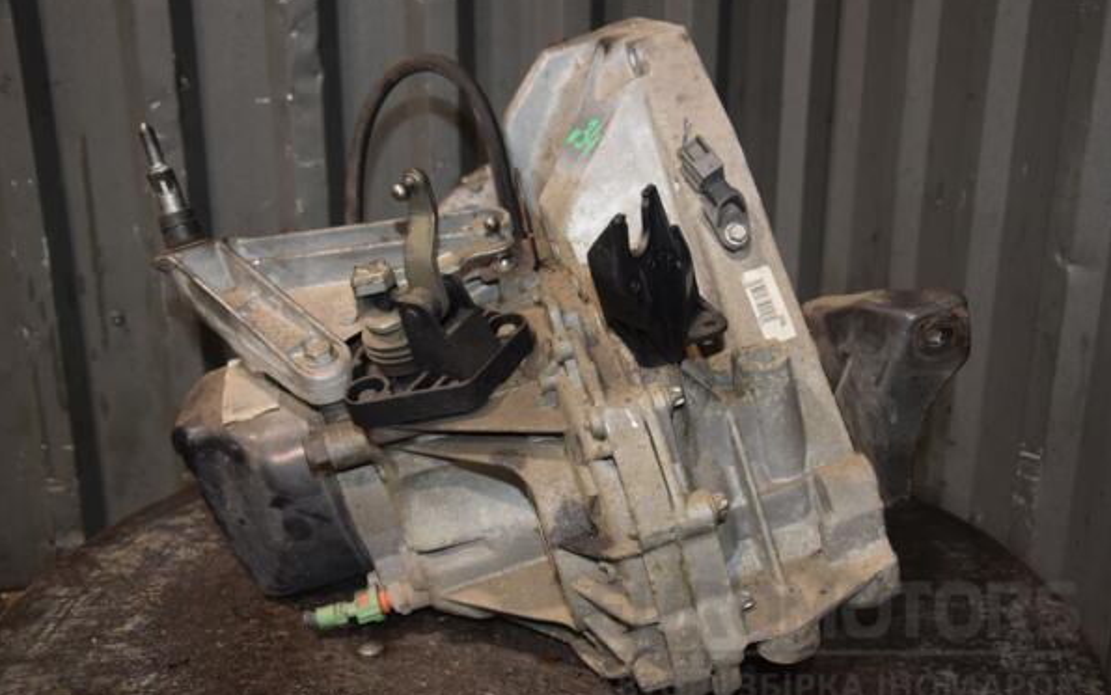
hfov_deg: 49.3
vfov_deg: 32.0
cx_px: 556
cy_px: 361
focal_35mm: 40
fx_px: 1212
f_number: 5
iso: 800
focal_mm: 26
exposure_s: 1/60
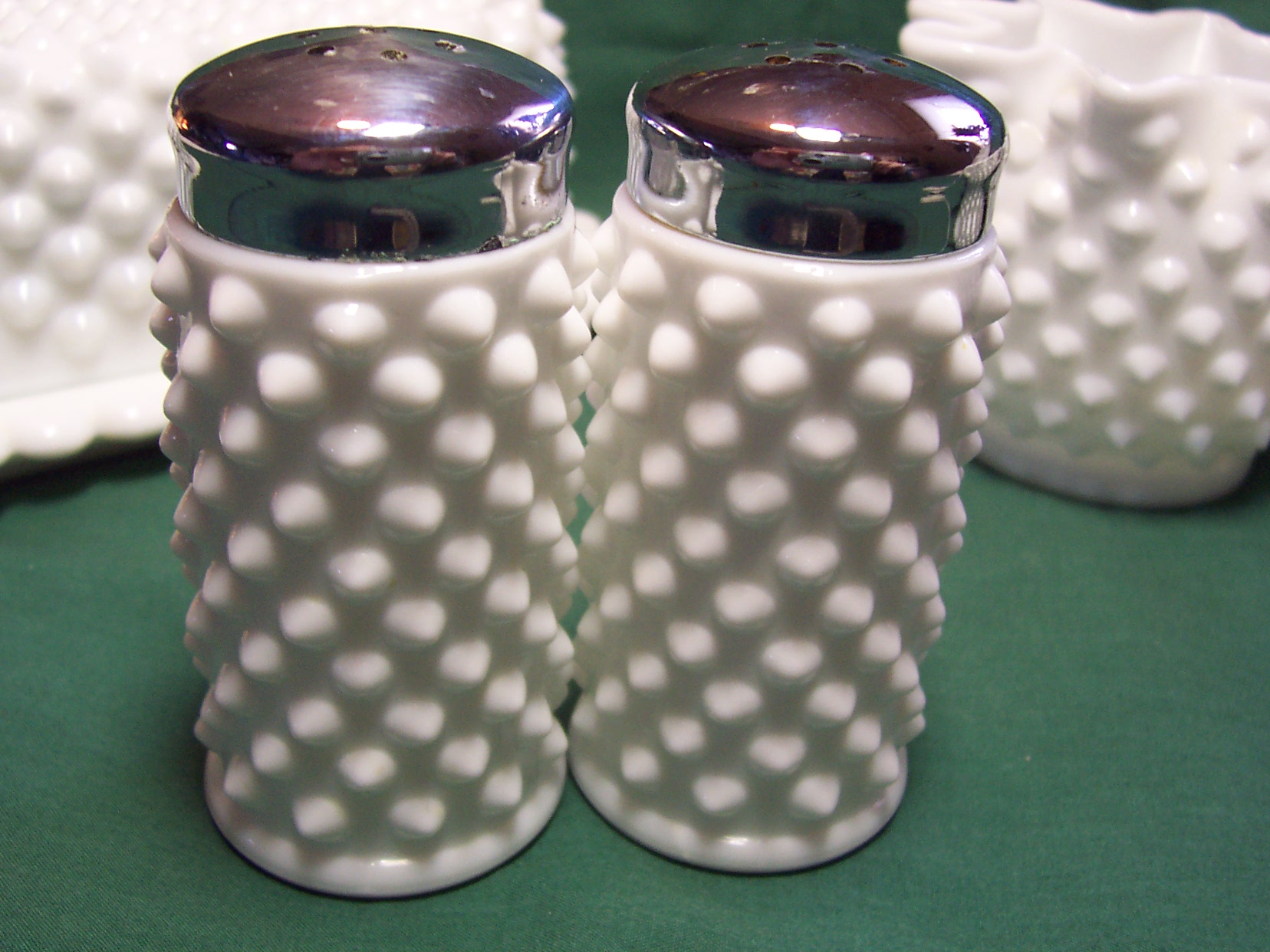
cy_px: 476
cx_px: 635
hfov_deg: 50.1
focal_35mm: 37
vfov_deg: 38.7
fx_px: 1357
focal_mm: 5.6
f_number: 2.8
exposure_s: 1/30
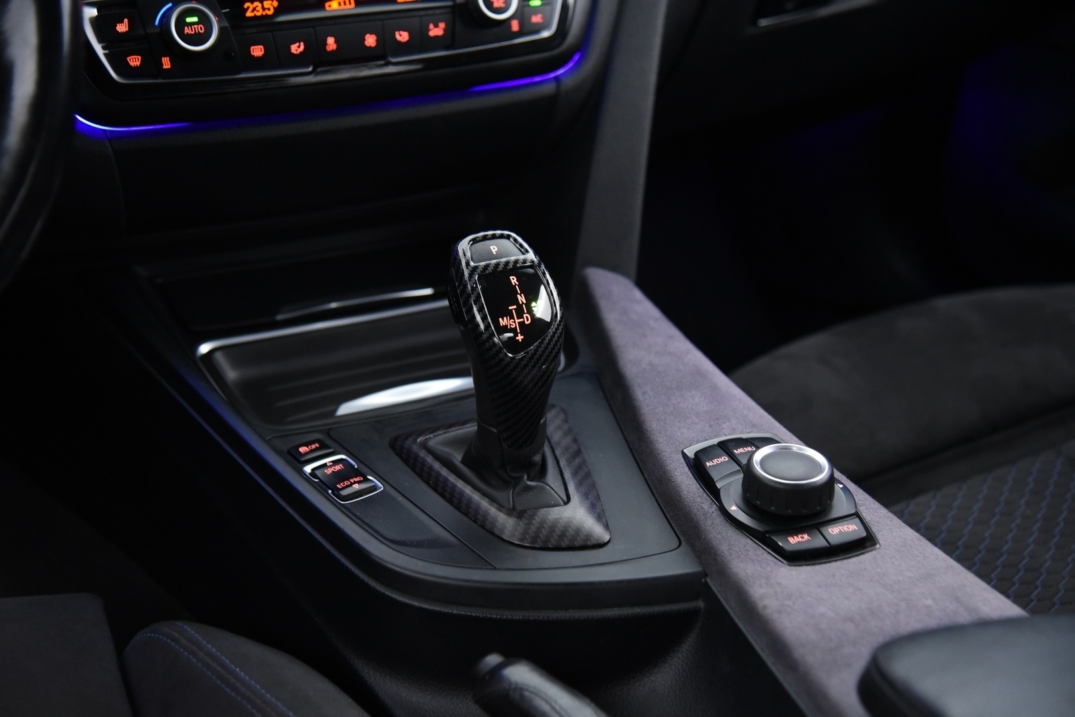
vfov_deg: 26.0
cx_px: 538
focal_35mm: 52
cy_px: 358
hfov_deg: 38.2
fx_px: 1553
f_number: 4
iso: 4000
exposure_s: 1/20
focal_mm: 52
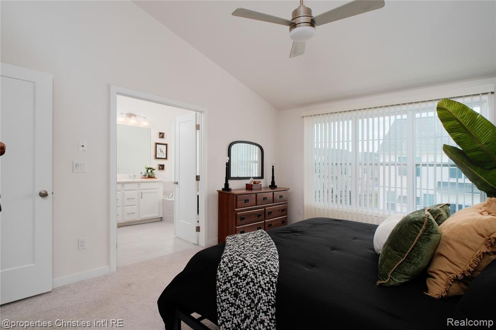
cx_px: 248
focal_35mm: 18
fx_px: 248
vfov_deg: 67.3
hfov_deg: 90.0
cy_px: 165
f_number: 8
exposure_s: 1/250
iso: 640
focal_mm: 11.7
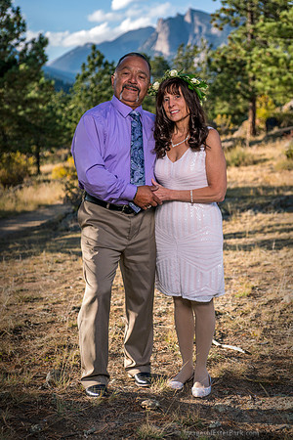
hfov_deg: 27.0
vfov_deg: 39.6
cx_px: 146
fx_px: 610
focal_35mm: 50
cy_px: 220
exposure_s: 1/2500
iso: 160
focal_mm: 50
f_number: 2.8
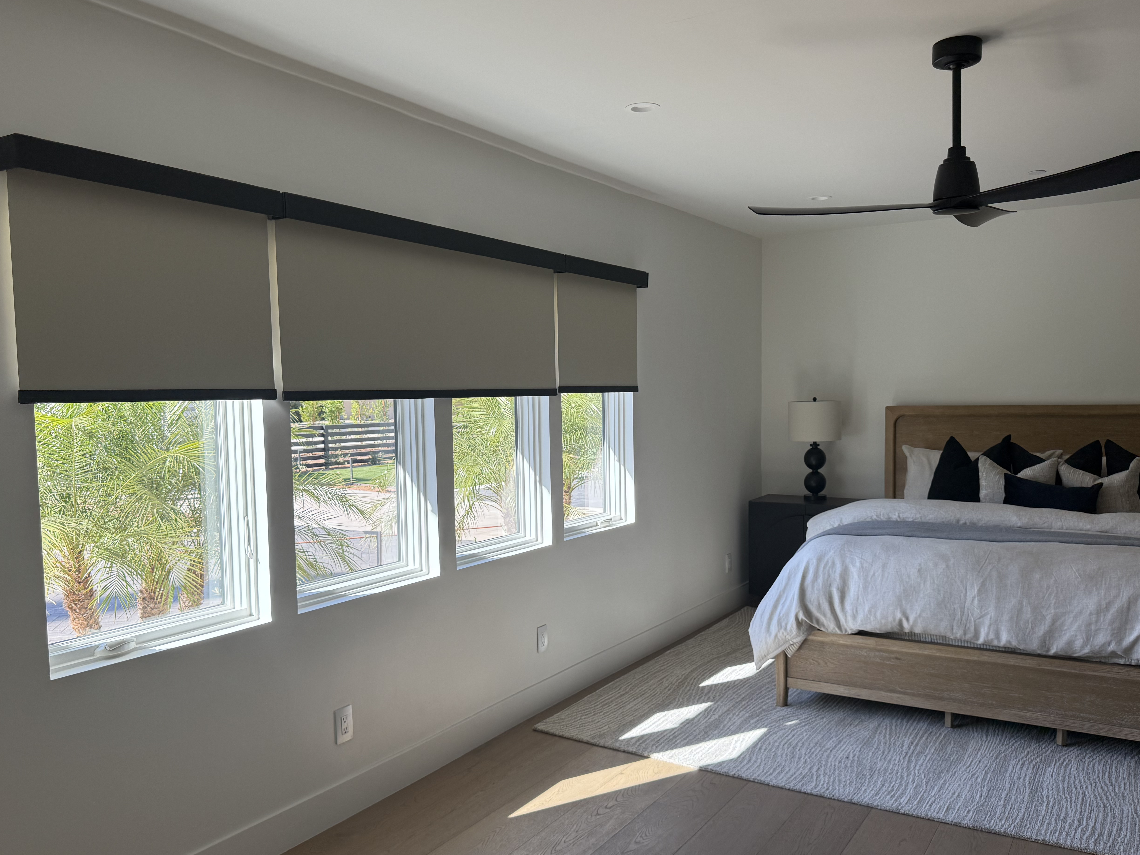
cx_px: 572
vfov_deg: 49.7
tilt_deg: -3.9
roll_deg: +1.1
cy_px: 455
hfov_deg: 63.4
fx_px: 922
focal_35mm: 28
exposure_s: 1/567
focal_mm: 6.76
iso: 100
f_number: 1.78
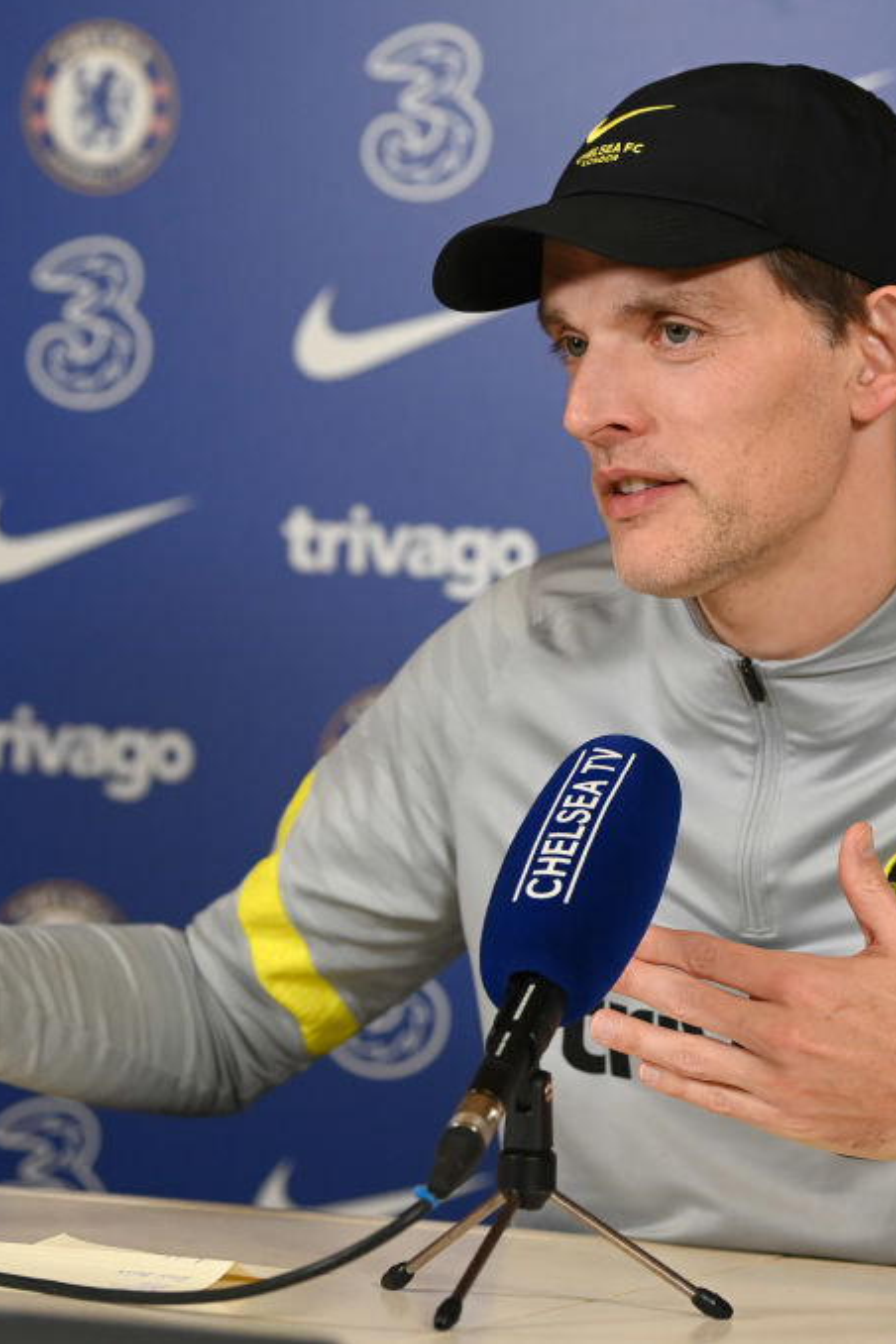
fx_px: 5189
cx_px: 624
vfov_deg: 14.8
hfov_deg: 9.9
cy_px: 669
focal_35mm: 139
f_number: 4
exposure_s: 1/400
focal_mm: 92
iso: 2500
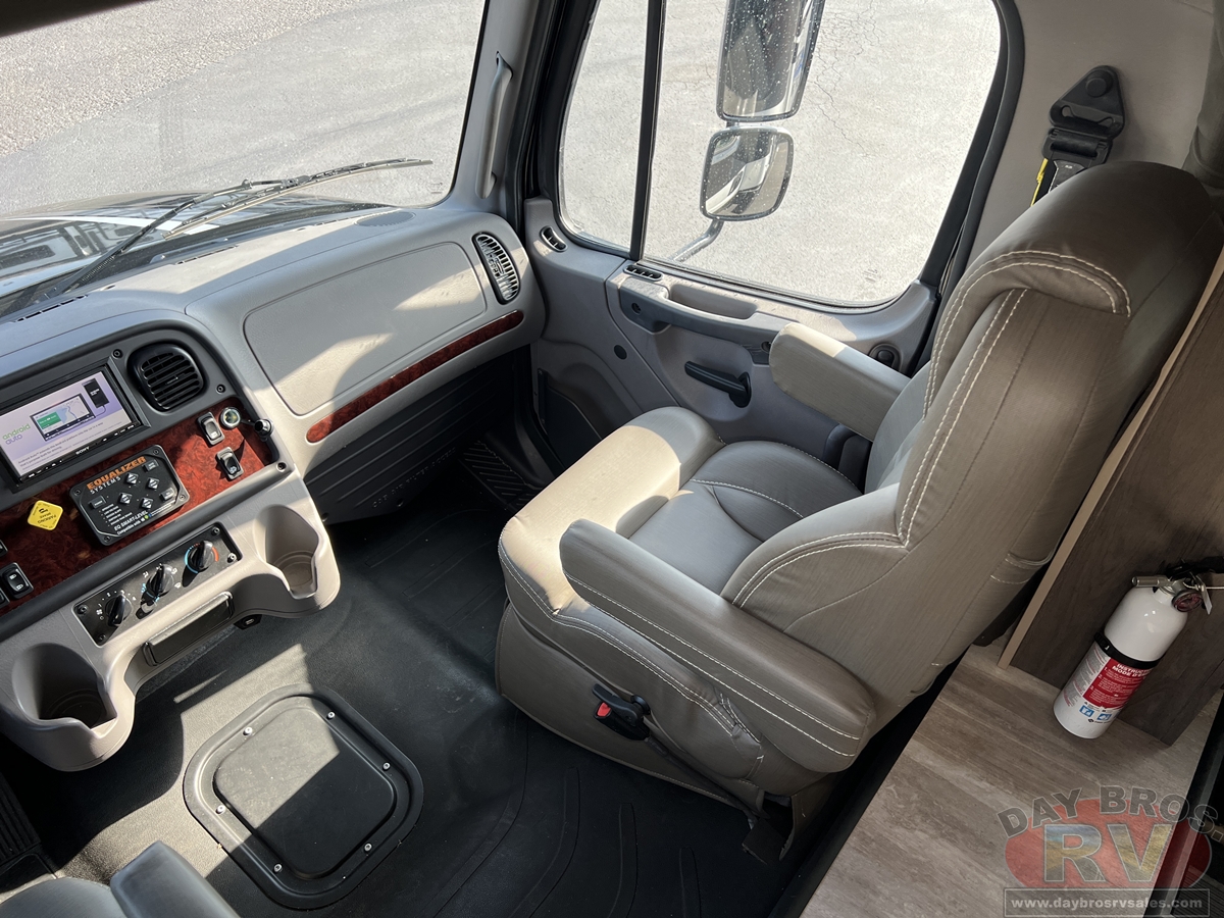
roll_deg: -4.8
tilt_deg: -42.5
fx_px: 919
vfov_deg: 53.1
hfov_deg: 67.3
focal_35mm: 26
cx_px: 612
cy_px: 459
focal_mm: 5.7
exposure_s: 1/290
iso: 40
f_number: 1.5
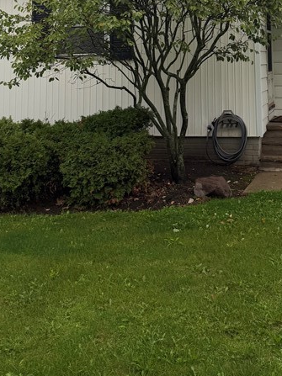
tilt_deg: +5.9
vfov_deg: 32.1
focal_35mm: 55
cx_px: 211
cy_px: -2
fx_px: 598
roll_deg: -0.5
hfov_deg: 26.2
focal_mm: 6.76
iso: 64
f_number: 1.78
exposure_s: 1/170
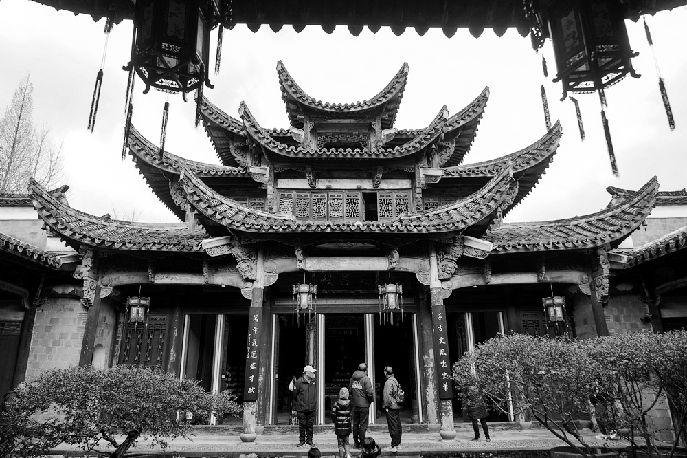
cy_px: 229
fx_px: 458
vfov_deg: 53.1
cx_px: 344
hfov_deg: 73.8
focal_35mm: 24
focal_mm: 24
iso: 500
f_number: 5
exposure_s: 1/500
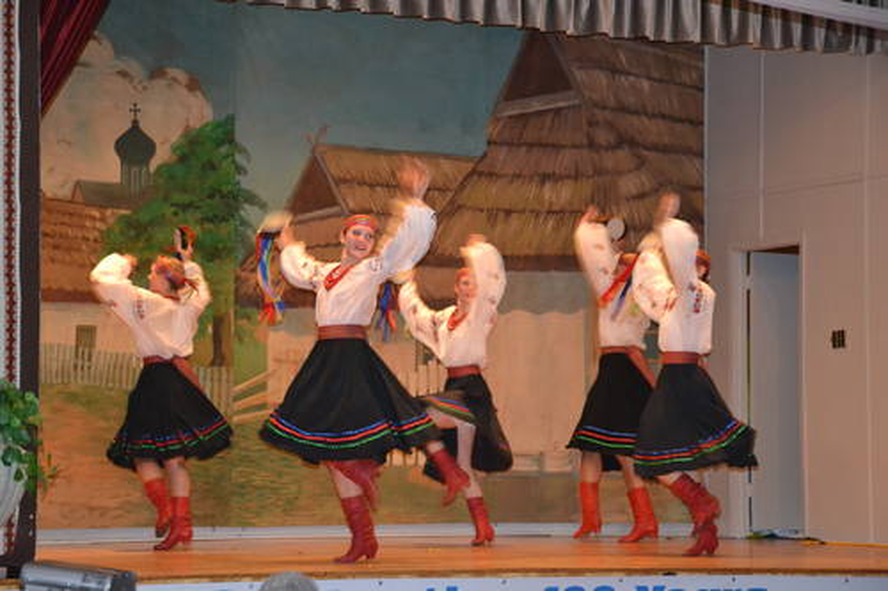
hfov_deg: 19.5
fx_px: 2589
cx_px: 444
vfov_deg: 13.0
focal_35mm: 105
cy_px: 296
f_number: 5.3
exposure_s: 1/60
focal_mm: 70
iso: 3200
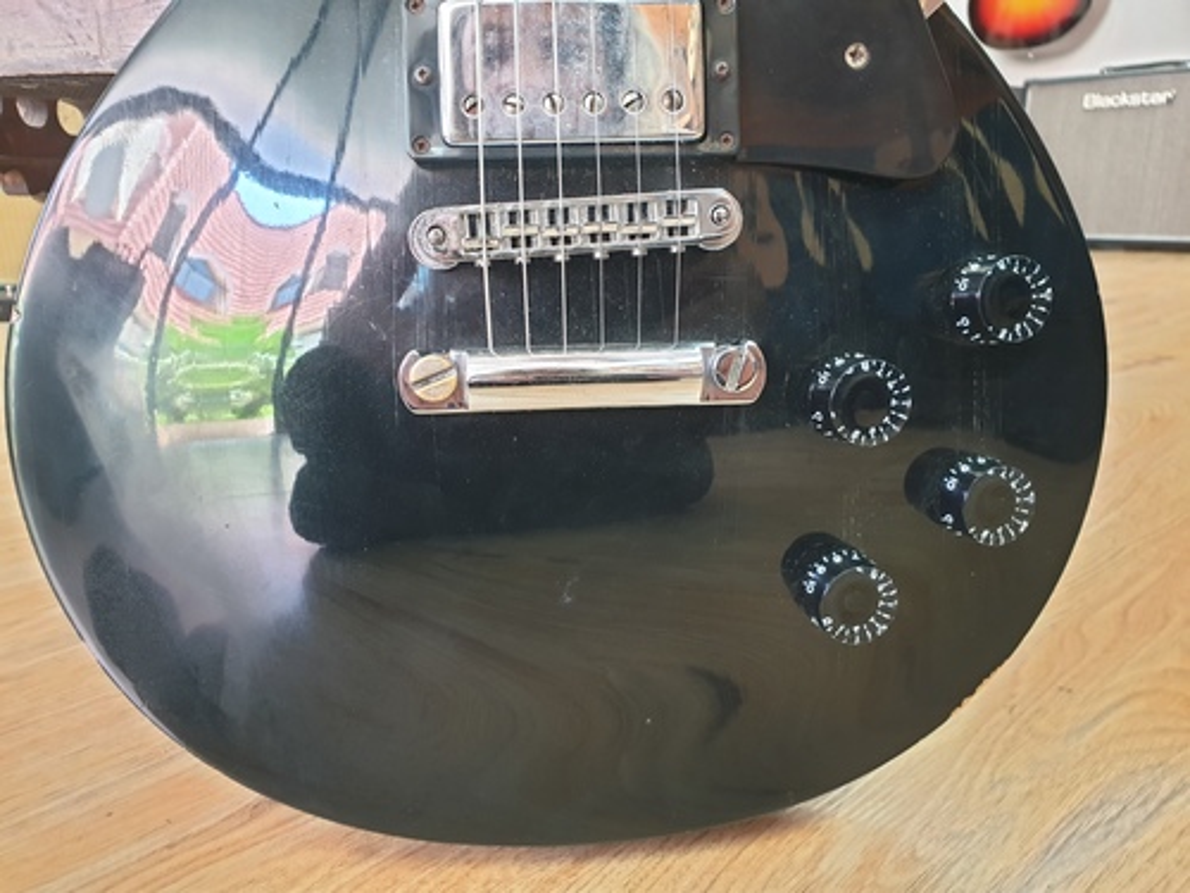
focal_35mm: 26
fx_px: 894
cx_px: 595
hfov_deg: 67.3
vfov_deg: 53.1
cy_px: 446
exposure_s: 1/25
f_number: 2.4
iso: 250
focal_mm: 4.3
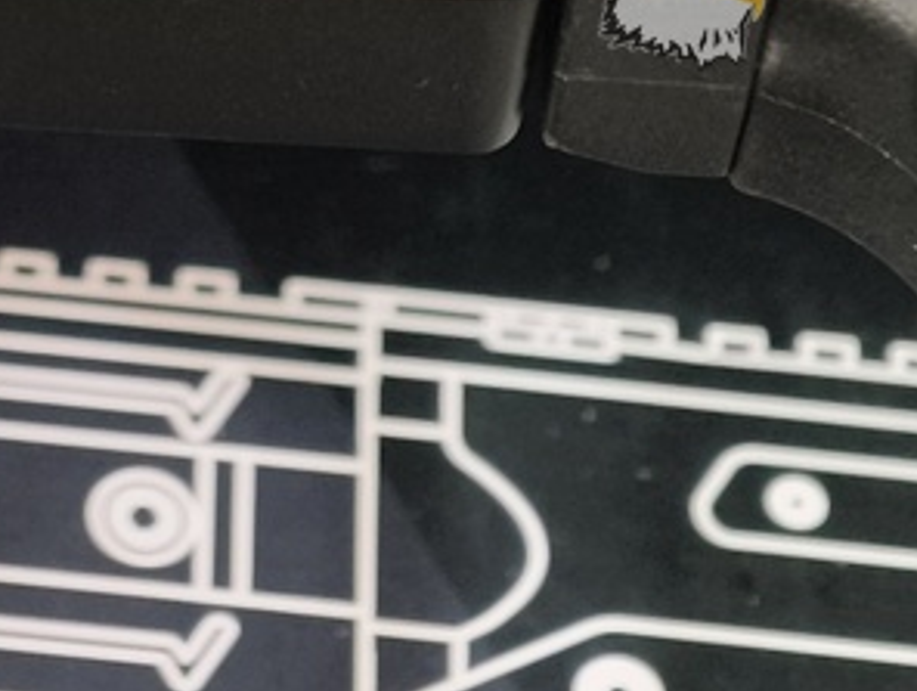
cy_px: -431
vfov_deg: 4.3
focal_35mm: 345
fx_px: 9154
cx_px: -415
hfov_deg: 5.7
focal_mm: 22.48
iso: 1001
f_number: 2.67
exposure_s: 1/10.9
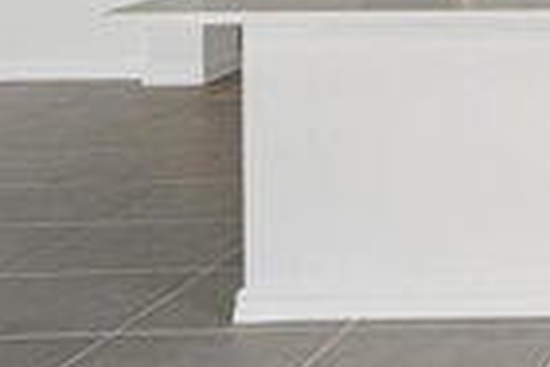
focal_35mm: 58
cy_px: -205
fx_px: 886
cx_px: 963
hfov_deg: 22.4
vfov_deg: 19.8
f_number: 8
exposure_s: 1/80
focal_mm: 16
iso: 400
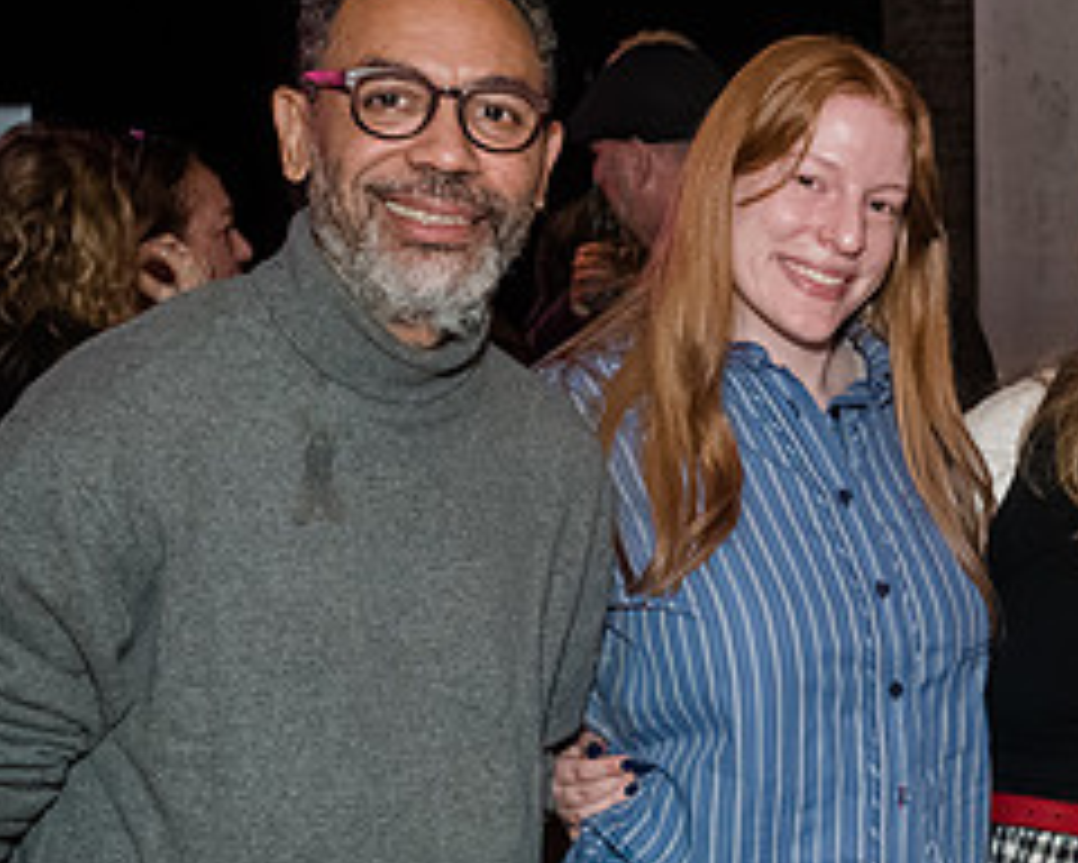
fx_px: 2967
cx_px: 1212
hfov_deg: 19.6
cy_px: 452
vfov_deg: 16.5
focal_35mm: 93
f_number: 5
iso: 8000
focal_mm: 35
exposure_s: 1/400
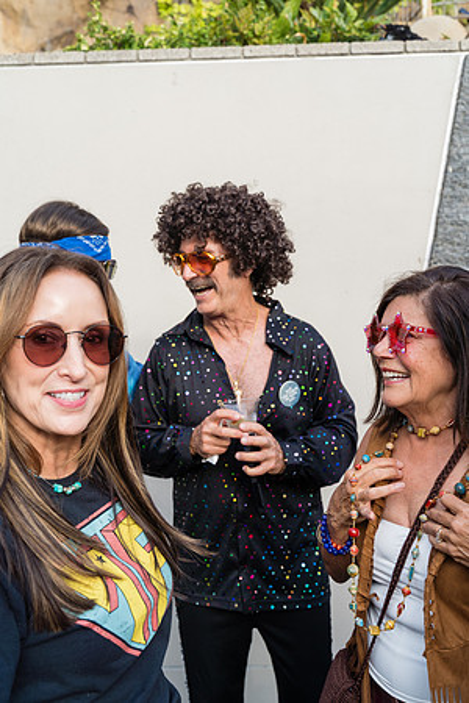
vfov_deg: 49.6
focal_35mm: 39
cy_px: 352
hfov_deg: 34.2
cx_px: 234
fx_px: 762
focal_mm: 39
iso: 200
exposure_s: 1/250
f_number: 5.6
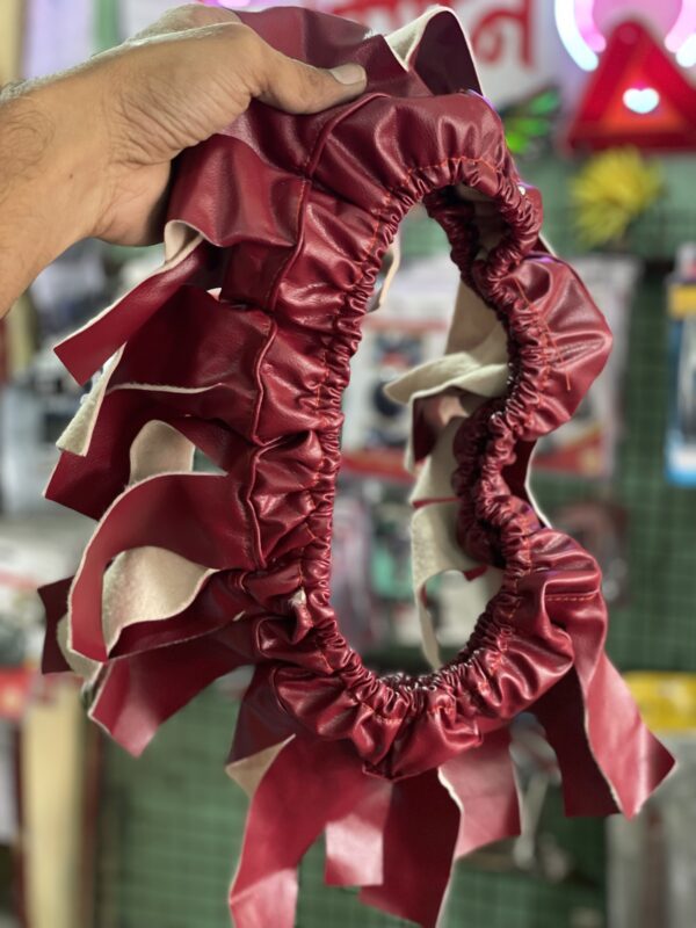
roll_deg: +0.7
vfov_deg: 36.8
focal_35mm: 52
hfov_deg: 28.0
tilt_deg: -8.5
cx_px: 348
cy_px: 464
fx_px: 1394
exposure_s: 1/33
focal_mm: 6
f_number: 2
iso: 160
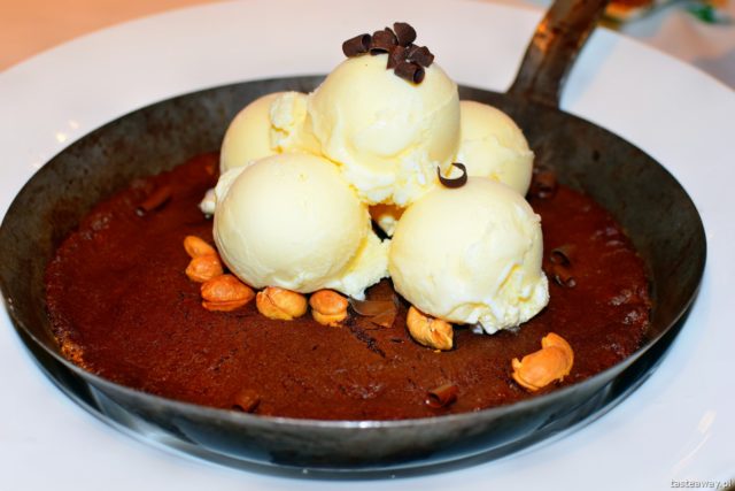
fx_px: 1072
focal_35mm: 52
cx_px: 368
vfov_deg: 25.8
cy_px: 246
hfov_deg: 37.8
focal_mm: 35
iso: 400
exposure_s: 1/125
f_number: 5
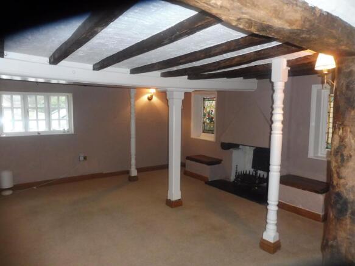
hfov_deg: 71.6
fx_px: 246
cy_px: 133
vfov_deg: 56.8
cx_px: 178
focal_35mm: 24
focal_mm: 4.3
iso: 400
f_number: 3.3
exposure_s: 1/30
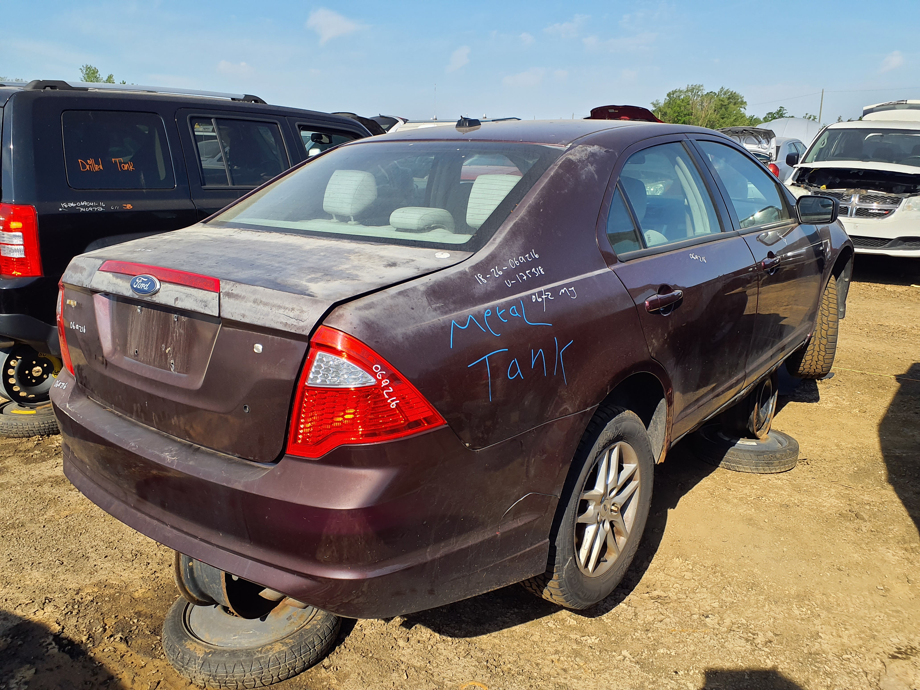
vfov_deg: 51.4
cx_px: 460
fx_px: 718
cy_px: 345
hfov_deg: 65.3
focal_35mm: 27
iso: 40
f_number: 1.9
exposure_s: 1/1236
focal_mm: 3.58
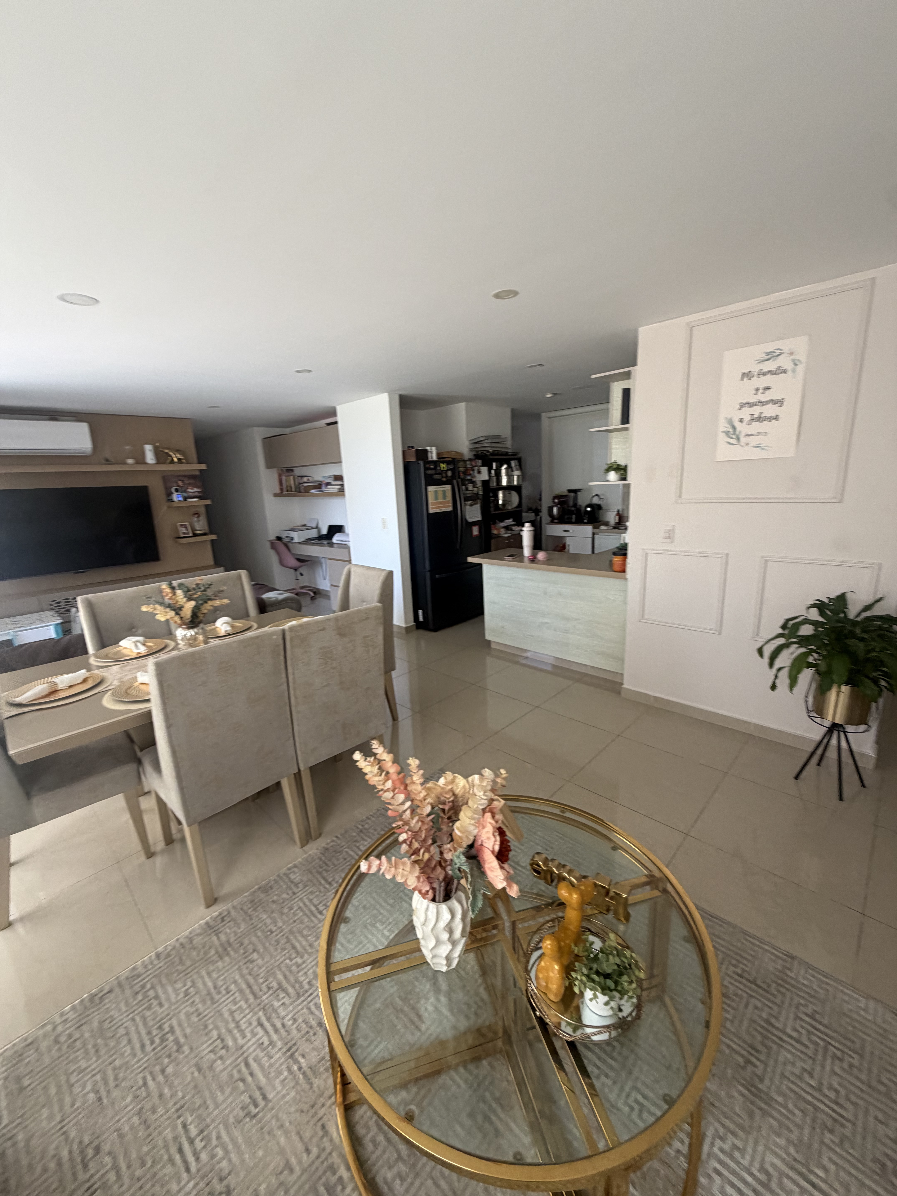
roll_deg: +3.0
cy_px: 598
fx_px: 484
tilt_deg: -16.6
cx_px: 448
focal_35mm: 14
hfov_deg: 85.7
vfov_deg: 102.1
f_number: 2.2
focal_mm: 2.22
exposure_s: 1/121
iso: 160
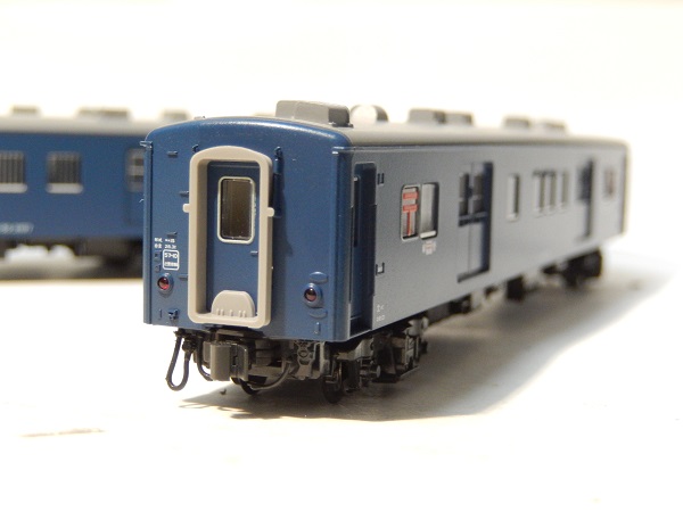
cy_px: 256
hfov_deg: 29.0
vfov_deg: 21.9
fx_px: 1322
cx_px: 342
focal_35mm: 67
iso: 200
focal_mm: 12
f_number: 4.8
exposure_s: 1/4
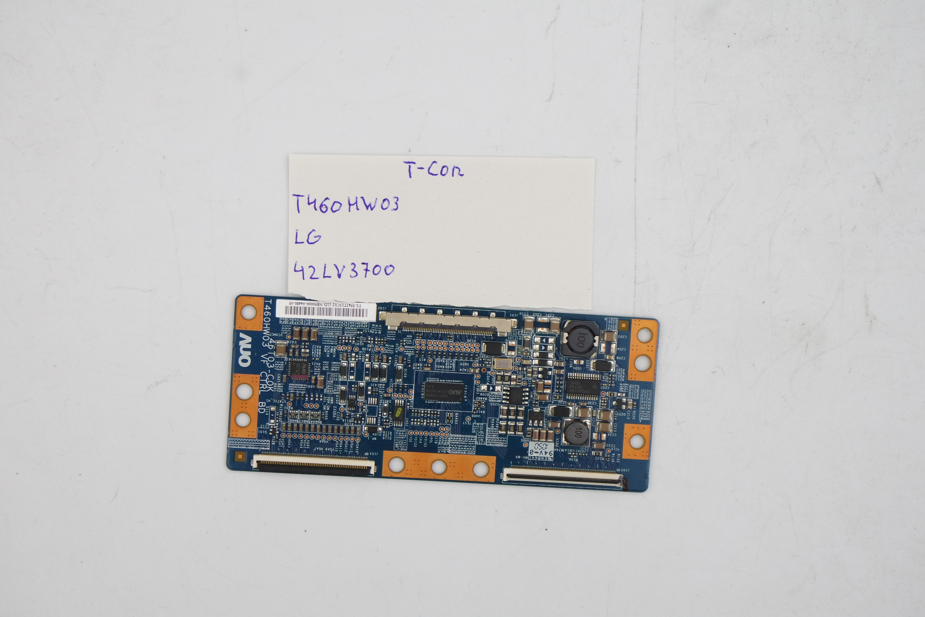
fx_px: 1850
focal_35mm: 72
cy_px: 308
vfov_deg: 18.9
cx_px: 462
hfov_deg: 28.1
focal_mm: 27
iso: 200
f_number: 5.6
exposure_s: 1/125
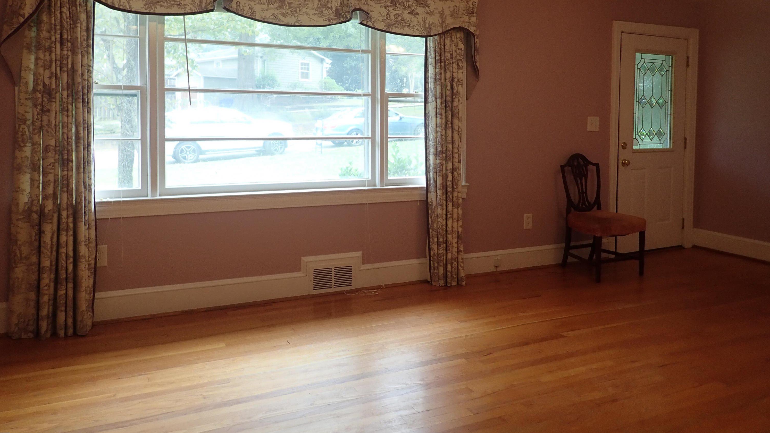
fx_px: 572
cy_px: 144
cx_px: 382
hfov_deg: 67.9
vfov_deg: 41.0
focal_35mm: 28
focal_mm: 4.5
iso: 100
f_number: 2
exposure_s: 1/60
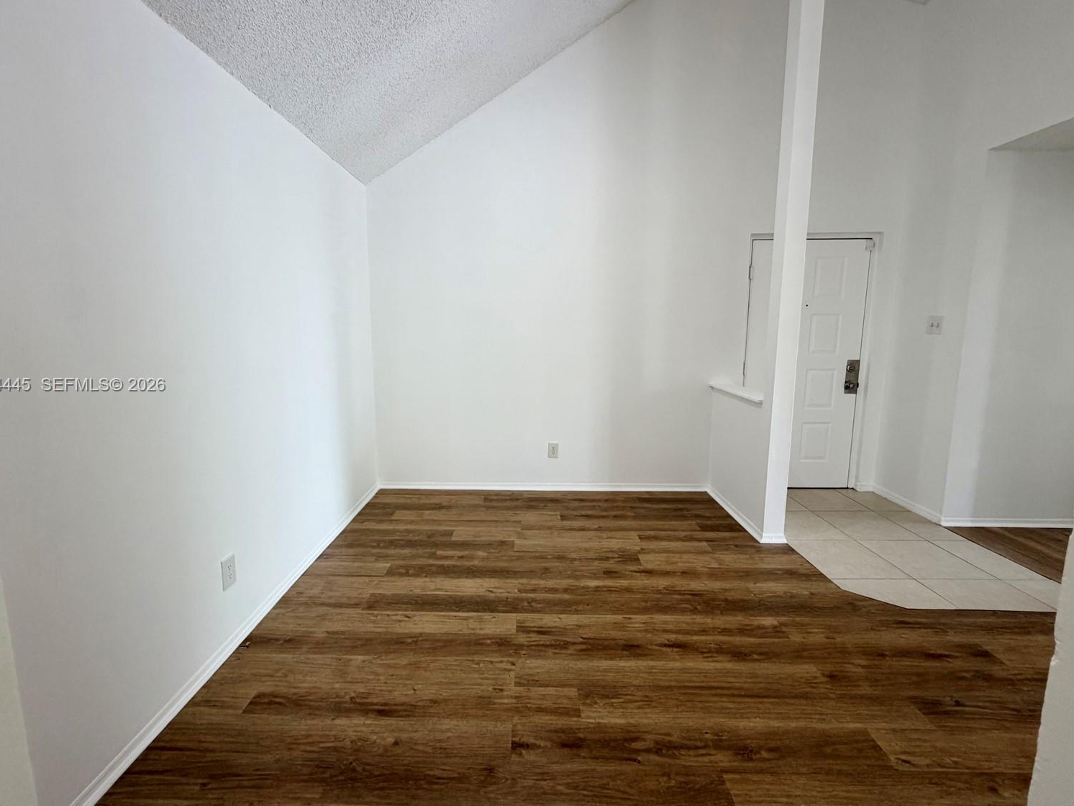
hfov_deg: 98.1
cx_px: 516
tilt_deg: -6.6
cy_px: 386
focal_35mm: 15
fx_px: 465
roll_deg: -0.3
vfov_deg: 81.7
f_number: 2.2
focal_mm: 2.22
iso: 160
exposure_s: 1/120
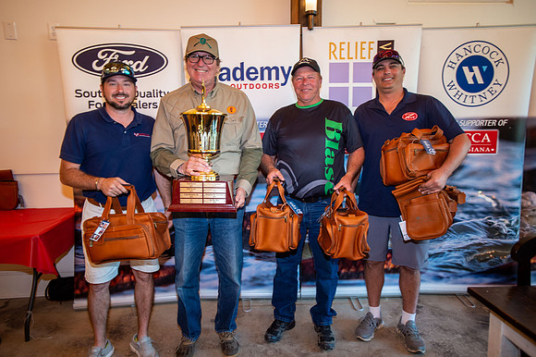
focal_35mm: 25
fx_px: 372
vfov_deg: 51.2
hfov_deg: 71.5
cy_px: 178
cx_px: 268
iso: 800
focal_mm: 25
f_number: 2.8
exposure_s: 1/60
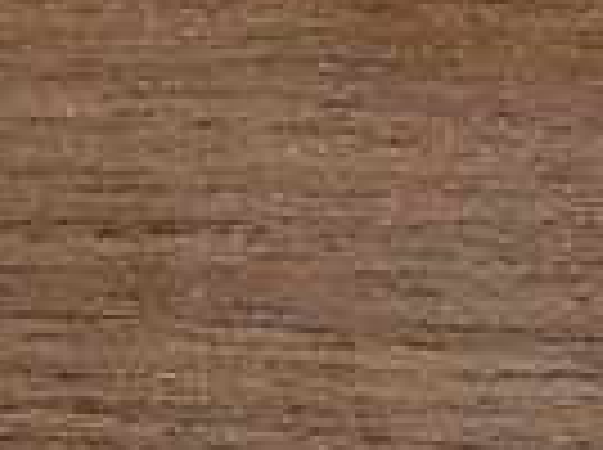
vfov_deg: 2.6
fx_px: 9738
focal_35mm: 560
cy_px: 4
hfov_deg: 3.5
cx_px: -1318
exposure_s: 1/80
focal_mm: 19.4
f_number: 3.2
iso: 50
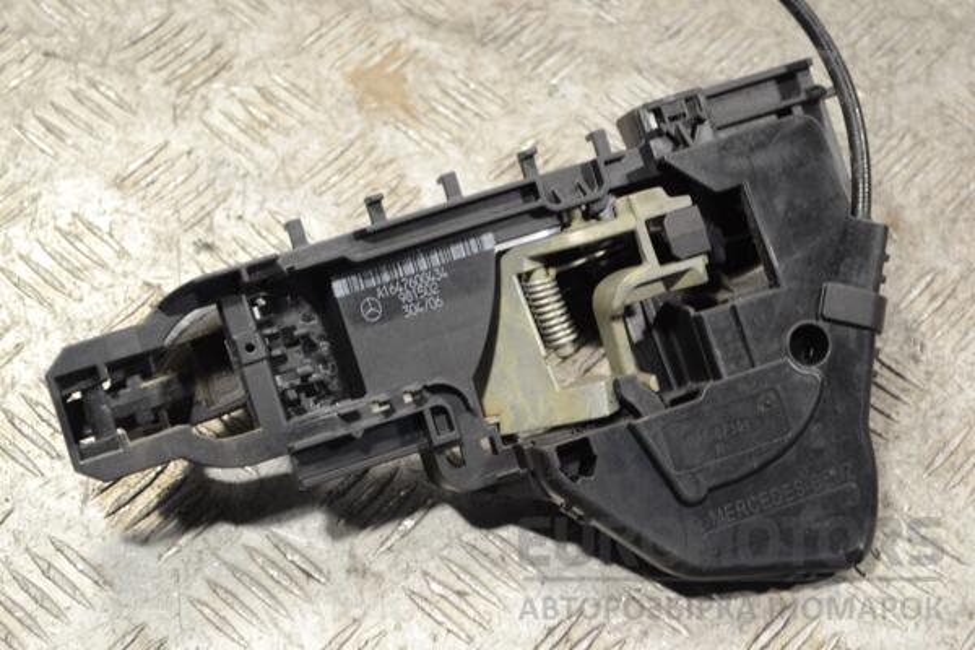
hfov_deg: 24.6
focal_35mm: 82
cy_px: 325
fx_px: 2234
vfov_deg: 16.6
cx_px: 488
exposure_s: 1/30
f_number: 5.6
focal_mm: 55
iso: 400
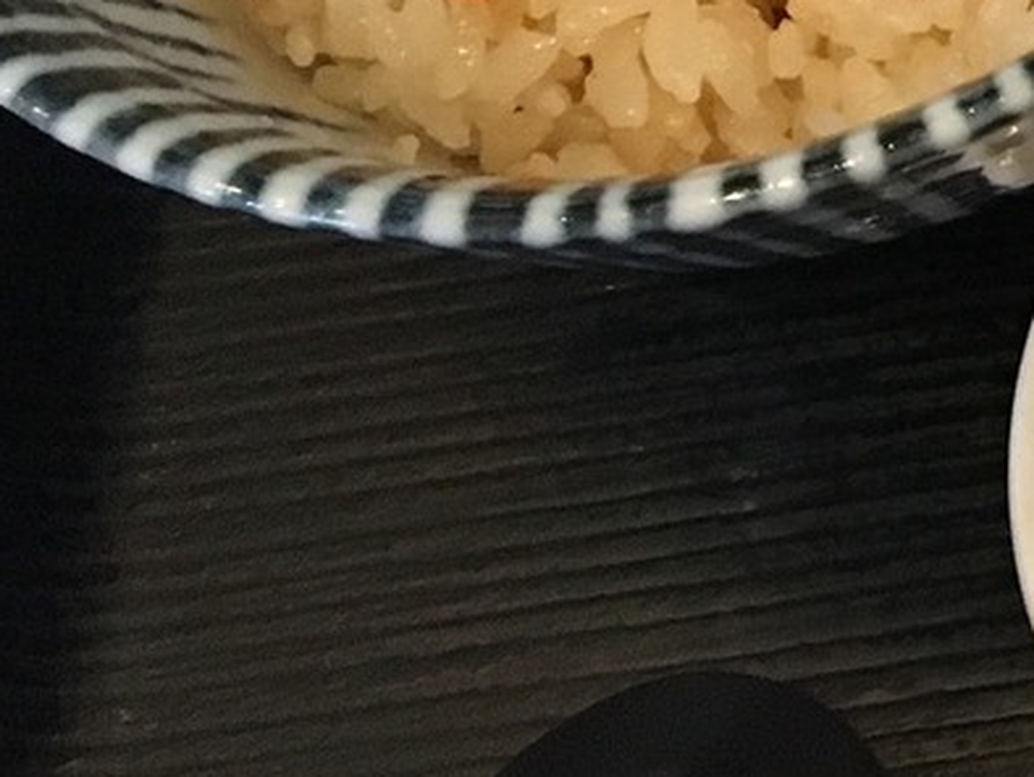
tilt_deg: -60.5
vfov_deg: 12.0
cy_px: -448
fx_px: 3497
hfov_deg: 14.1
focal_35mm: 117
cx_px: 2061
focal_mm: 4.15
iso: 200
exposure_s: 1/30
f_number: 2.2
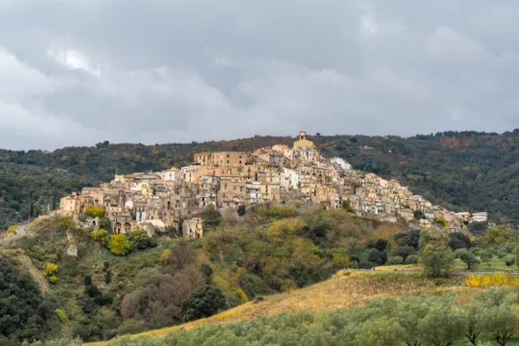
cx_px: 260
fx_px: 1009
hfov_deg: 28.9
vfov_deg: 19.4
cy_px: 173
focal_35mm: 70
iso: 100
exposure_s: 1/160
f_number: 11
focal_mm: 70
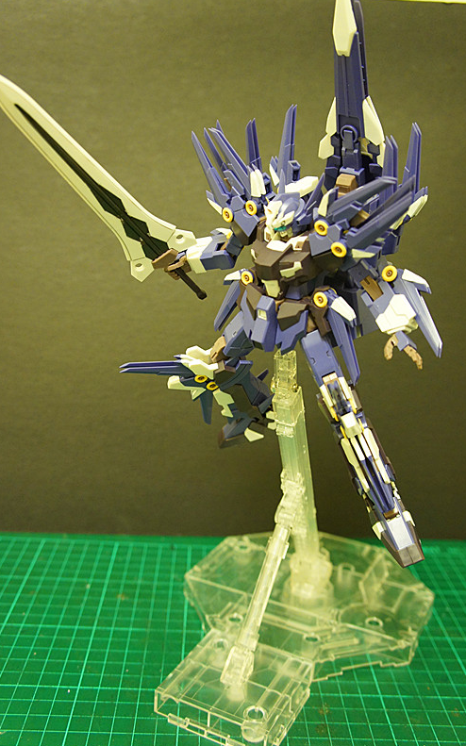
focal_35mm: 36
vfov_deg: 54.7
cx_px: 230
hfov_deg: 35.8
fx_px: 722
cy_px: 373
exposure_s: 1/20
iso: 1600
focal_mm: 23
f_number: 4
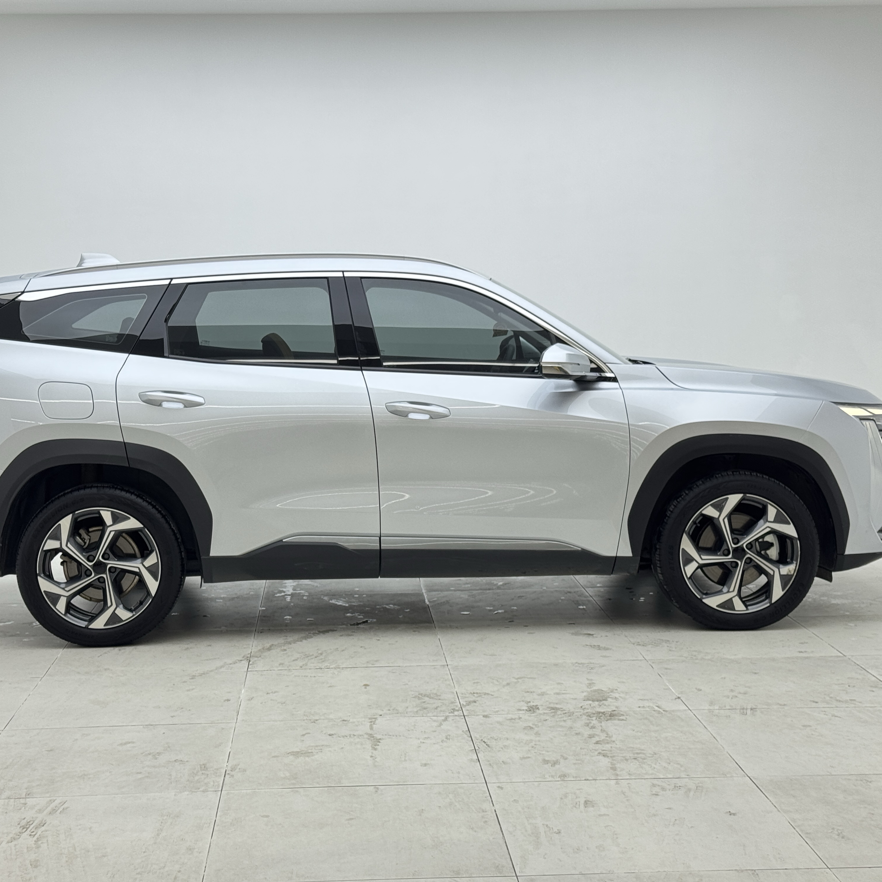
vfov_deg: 30.0
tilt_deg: -5.6
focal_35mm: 57
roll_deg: +1.4
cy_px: 444
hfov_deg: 30.0
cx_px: 403
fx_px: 1643
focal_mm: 6.76
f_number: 1.78
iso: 64
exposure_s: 1/329
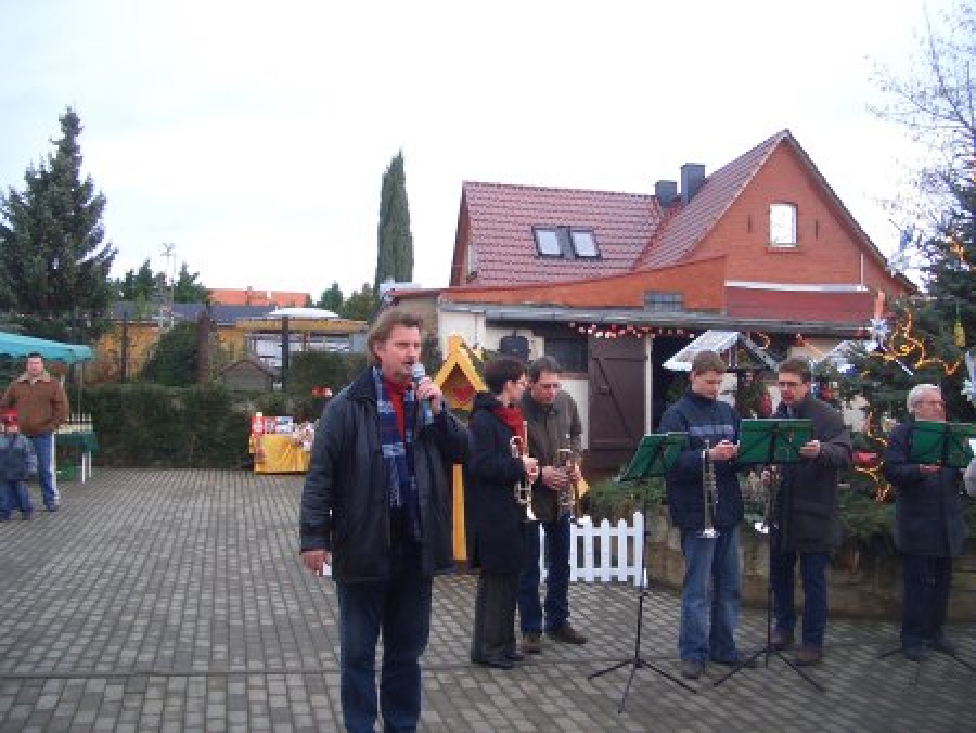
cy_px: 366
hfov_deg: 52.6
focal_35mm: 35
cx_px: 488
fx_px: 987
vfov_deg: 40.7
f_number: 2.6
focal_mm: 5.8
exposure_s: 1/100
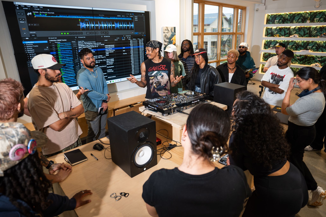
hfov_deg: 76.5
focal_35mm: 23
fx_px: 206
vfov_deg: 55.3
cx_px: 174
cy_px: 95
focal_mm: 20
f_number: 2.8
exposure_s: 1/60
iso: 250
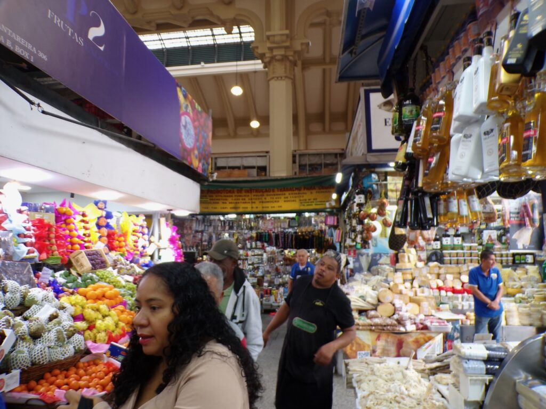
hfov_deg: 71.6
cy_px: 204
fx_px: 379
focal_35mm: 24
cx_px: 273
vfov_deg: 56.8
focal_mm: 4.3
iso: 143
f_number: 3
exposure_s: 1/34
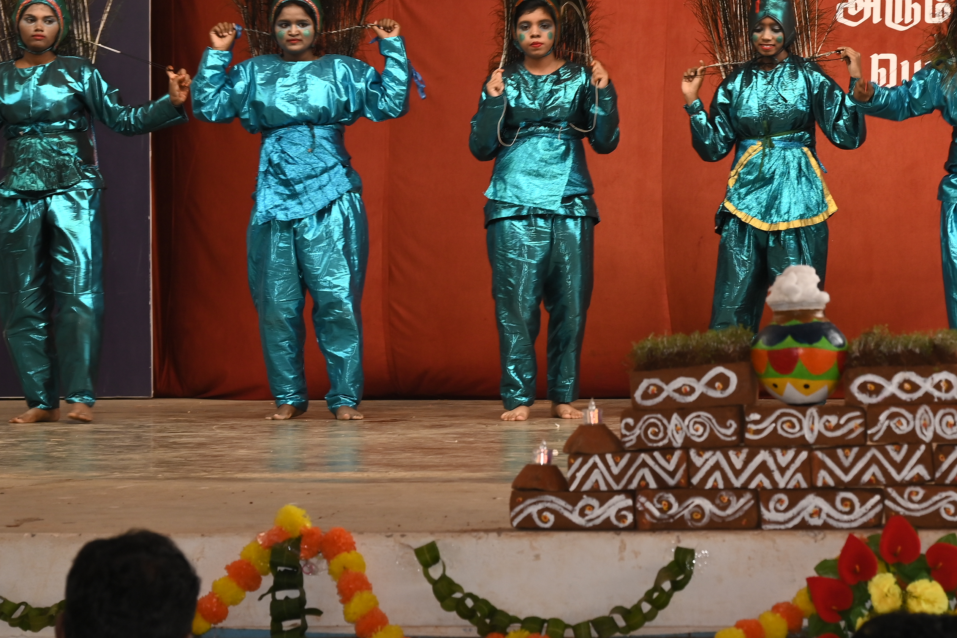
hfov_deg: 17.0
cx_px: 678
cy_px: 87
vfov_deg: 11.4
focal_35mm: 120
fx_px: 3190
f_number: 6.3
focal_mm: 67
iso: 250
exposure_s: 1/125
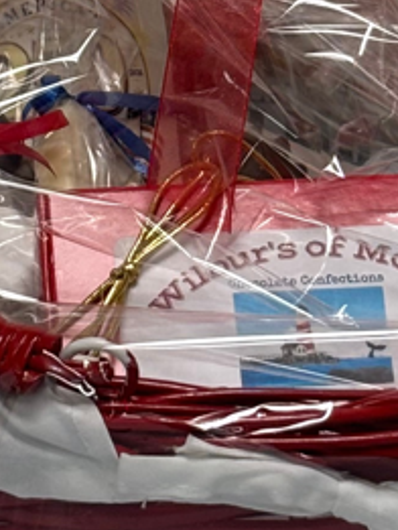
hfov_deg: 6.2
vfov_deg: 8.2
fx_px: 3661
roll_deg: -1.3
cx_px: 250
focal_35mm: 239
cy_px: -126
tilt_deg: -1.6
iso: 80
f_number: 1.6
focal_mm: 5.96
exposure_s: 1/60
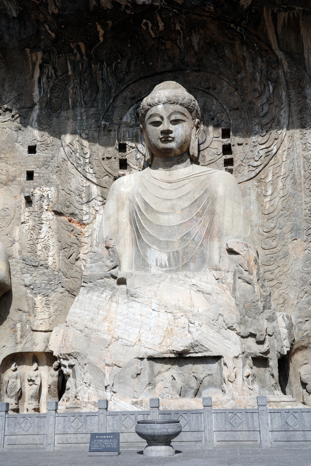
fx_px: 518
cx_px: 156
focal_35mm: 40
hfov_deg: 33.4
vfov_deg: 48.5
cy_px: 233
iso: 100
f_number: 5.6
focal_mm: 26
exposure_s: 1/400
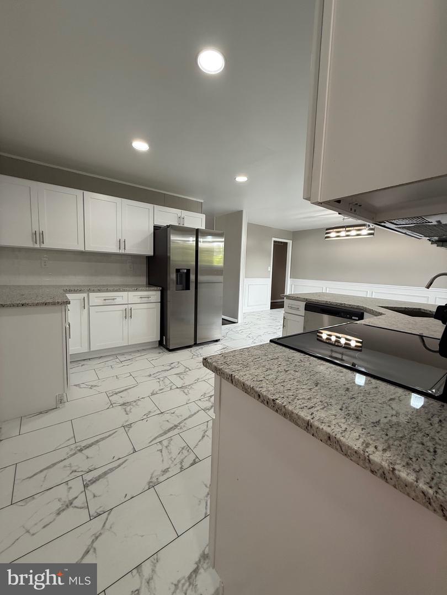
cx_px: 224
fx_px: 241
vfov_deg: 102.1
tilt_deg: -7.1
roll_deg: -2.4
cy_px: 298
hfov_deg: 85.7
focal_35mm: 14
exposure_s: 1/120
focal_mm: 2.22
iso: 125
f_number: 2.2
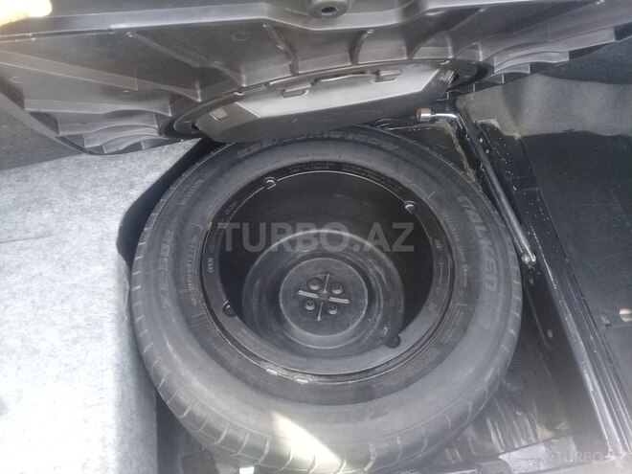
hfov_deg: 58.4
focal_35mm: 31
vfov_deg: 45.4
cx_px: 316
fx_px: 566
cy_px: 237
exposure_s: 1/40
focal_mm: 3.3
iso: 80
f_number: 2.2
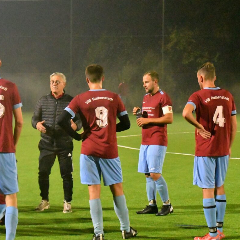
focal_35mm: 135
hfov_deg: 12.9
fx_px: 1059
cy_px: 120
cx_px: 130
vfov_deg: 12.9
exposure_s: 1/400
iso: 20000
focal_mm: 70
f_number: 6.3
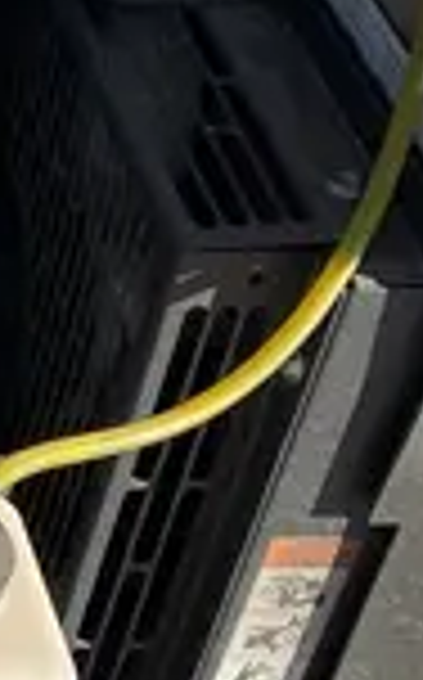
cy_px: 227
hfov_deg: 8.5
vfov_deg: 15.6
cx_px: -734
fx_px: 2479
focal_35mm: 134
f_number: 1.8
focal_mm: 4.25
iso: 32
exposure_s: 1/1072
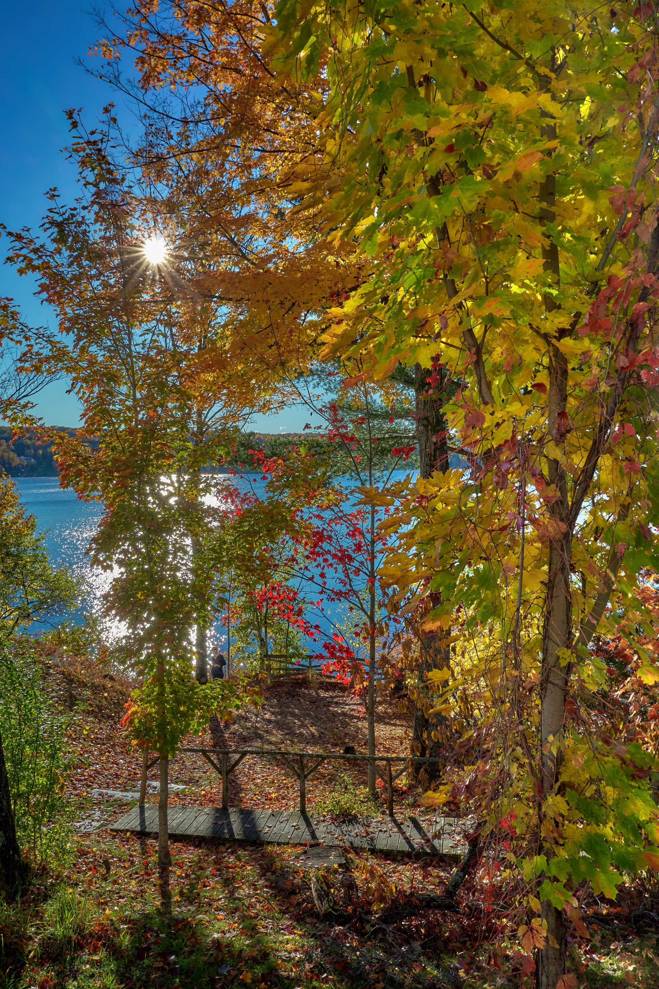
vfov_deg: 64.4
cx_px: 330
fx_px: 785
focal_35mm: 29
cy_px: 494
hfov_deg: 45.5
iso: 1000
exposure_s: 1/125
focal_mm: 28.6
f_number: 20
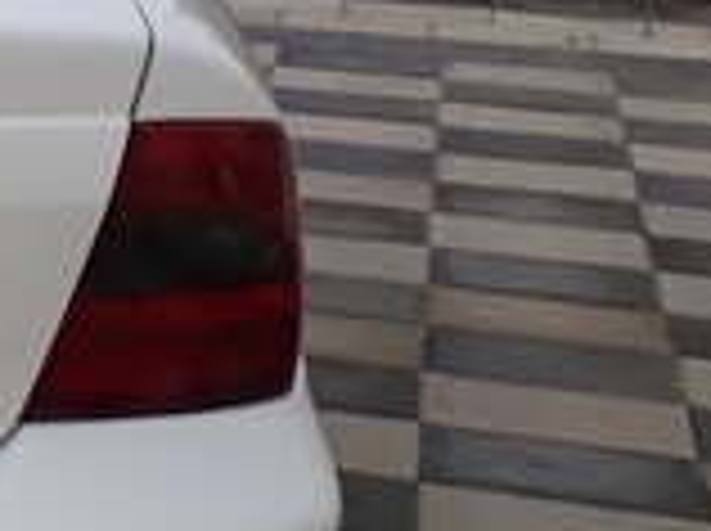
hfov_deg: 15.4
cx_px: -508
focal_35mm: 113
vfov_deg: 13.1
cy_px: 173
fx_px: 2317
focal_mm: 3.6
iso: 40
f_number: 1.9
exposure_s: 1/1786
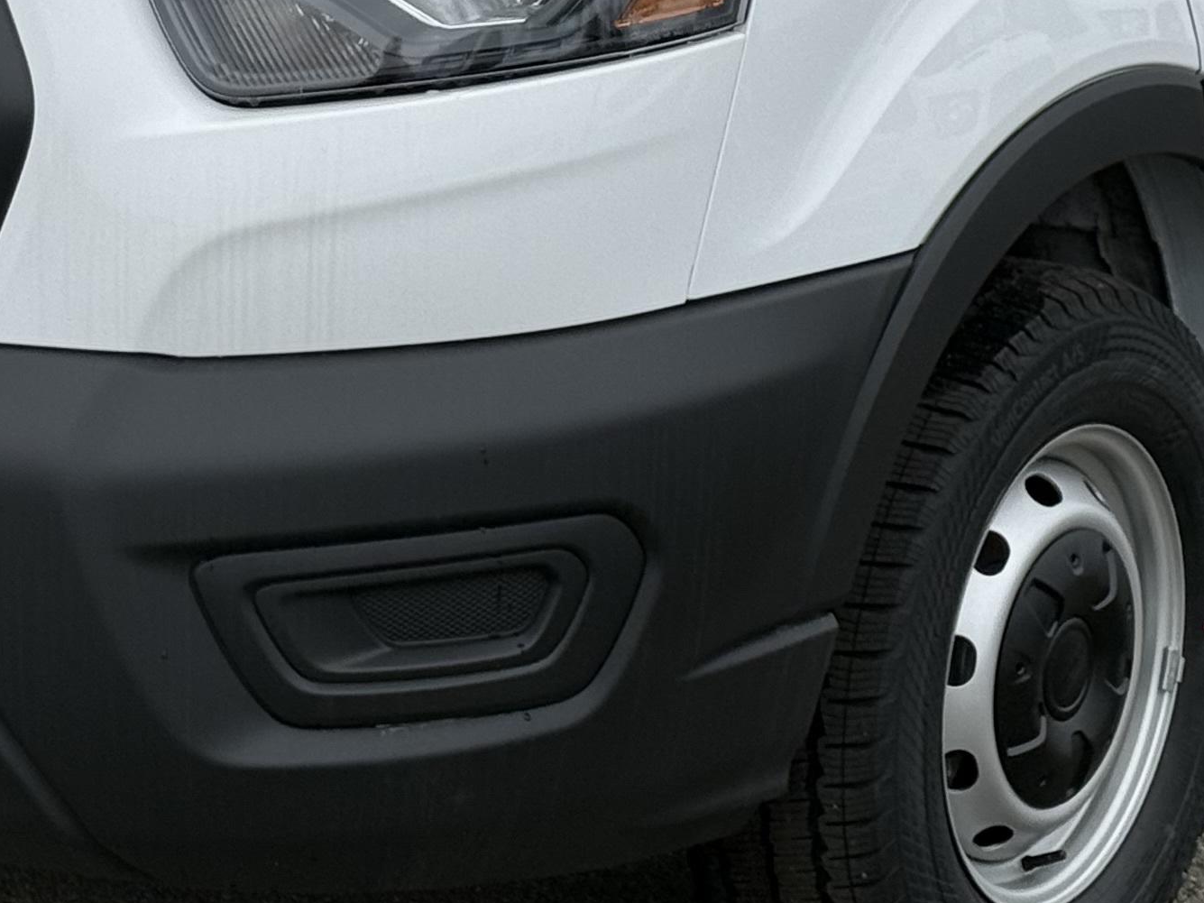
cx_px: 733
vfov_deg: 10.1
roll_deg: -2.0
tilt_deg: -6.1
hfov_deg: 13.6
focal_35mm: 145
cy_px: -117
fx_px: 5043
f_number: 1.78
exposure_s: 1/2577
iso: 64
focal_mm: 6.76
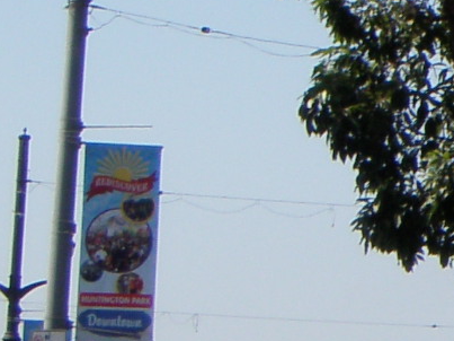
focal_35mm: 324
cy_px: 10
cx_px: 1057
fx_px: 4248
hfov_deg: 5.9
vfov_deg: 4.6
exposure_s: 1/800
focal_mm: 9.13
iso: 80
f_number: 4
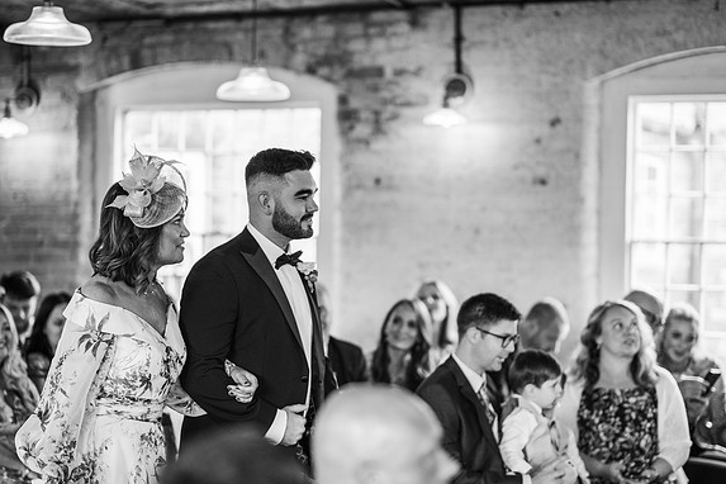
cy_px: 241
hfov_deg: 23.6
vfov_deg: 15.9
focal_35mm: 86
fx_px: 1734
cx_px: 366
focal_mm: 85
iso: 320
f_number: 2
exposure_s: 1/200
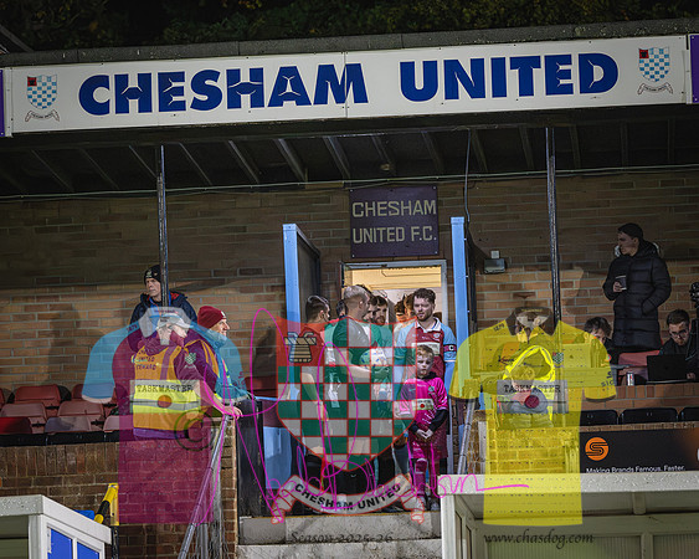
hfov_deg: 12.3
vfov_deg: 9.9
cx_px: 391
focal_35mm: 157
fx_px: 3239
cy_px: 280
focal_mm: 93
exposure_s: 1/200
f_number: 4
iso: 4000
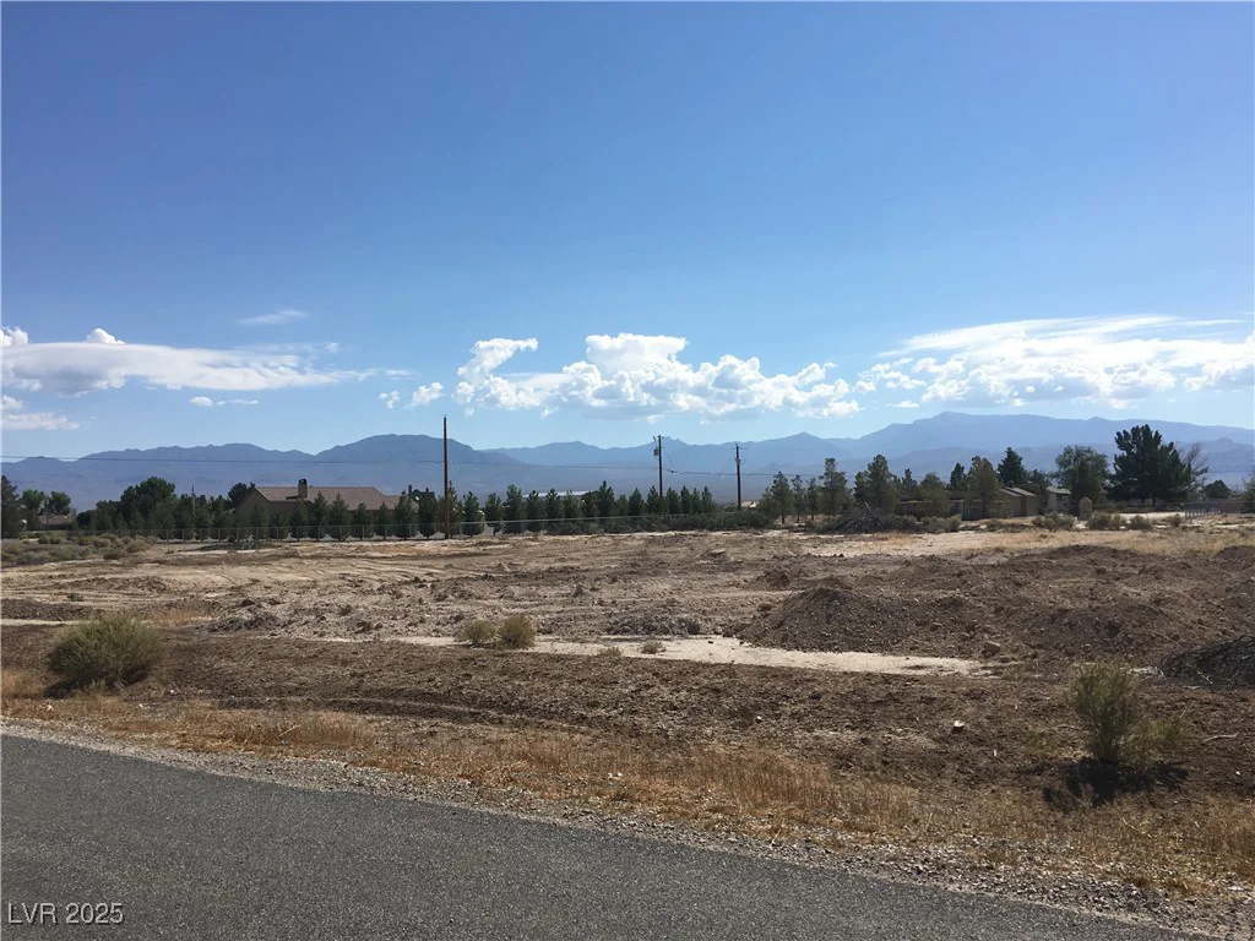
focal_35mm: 29
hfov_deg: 61.7
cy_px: 470
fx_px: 1051
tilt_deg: +2.1
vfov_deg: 48.2
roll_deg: +2.3
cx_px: 628
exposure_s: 1/2564
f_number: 2.2
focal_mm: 4.15
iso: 25
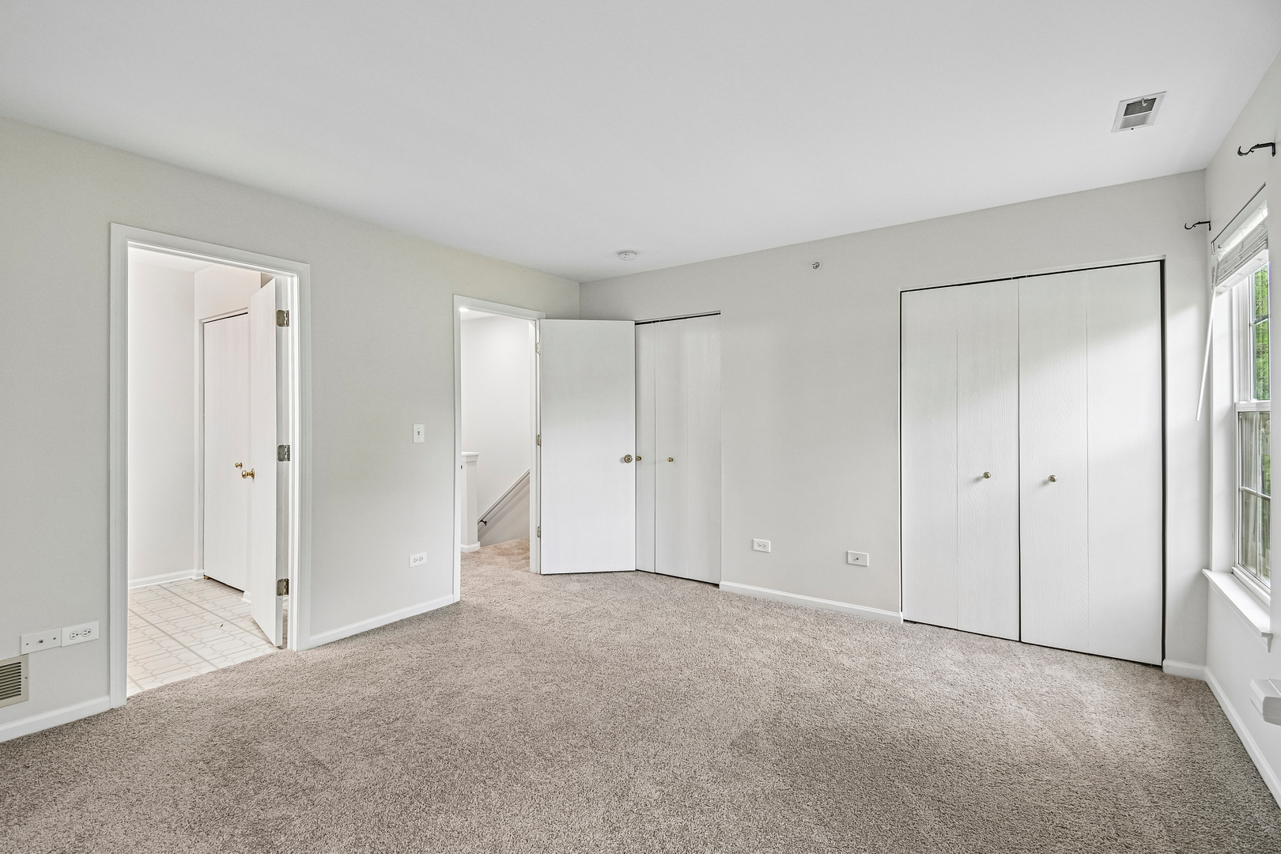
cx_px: 640
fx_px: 534
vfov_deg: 77.3
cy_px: 427
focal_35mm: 15
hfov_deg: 100.4
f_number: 8
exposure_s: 1/15
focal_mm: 10
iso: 220
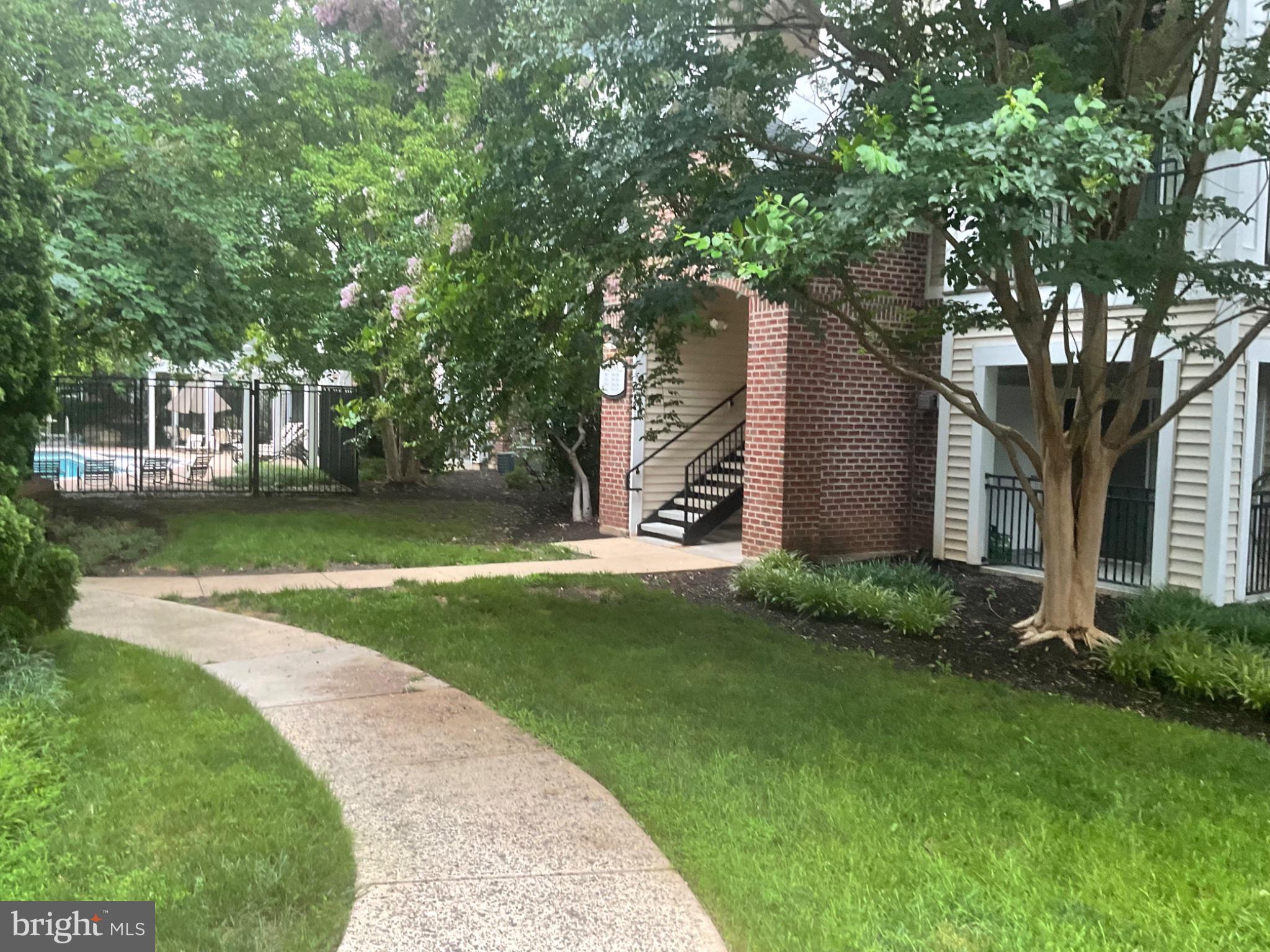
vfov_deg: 48.2
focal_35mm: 29
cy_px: 476
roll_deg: -1.0
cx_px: 635
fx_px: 1064
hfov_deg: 61.7
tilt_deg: -4.2
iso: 125
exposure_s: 1/60
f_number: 1.8
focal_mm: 3
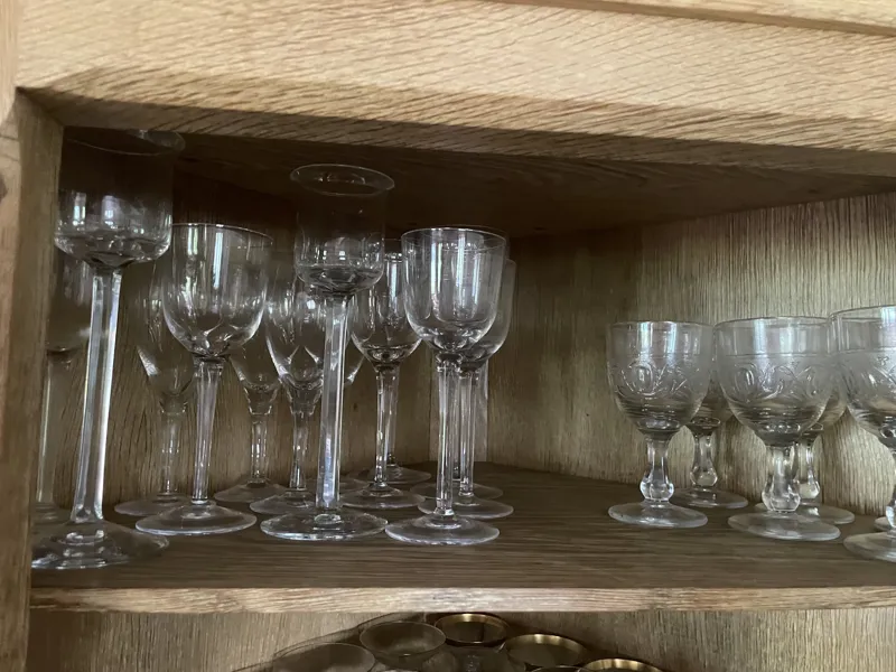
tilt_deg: +5.4
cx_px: 448
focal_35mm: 26
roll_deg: -1.6
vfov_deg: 53.1
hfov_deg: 67.3
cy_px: 336
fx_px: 673
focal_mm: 4.2
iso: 800
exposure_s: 1/30
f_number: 1.6
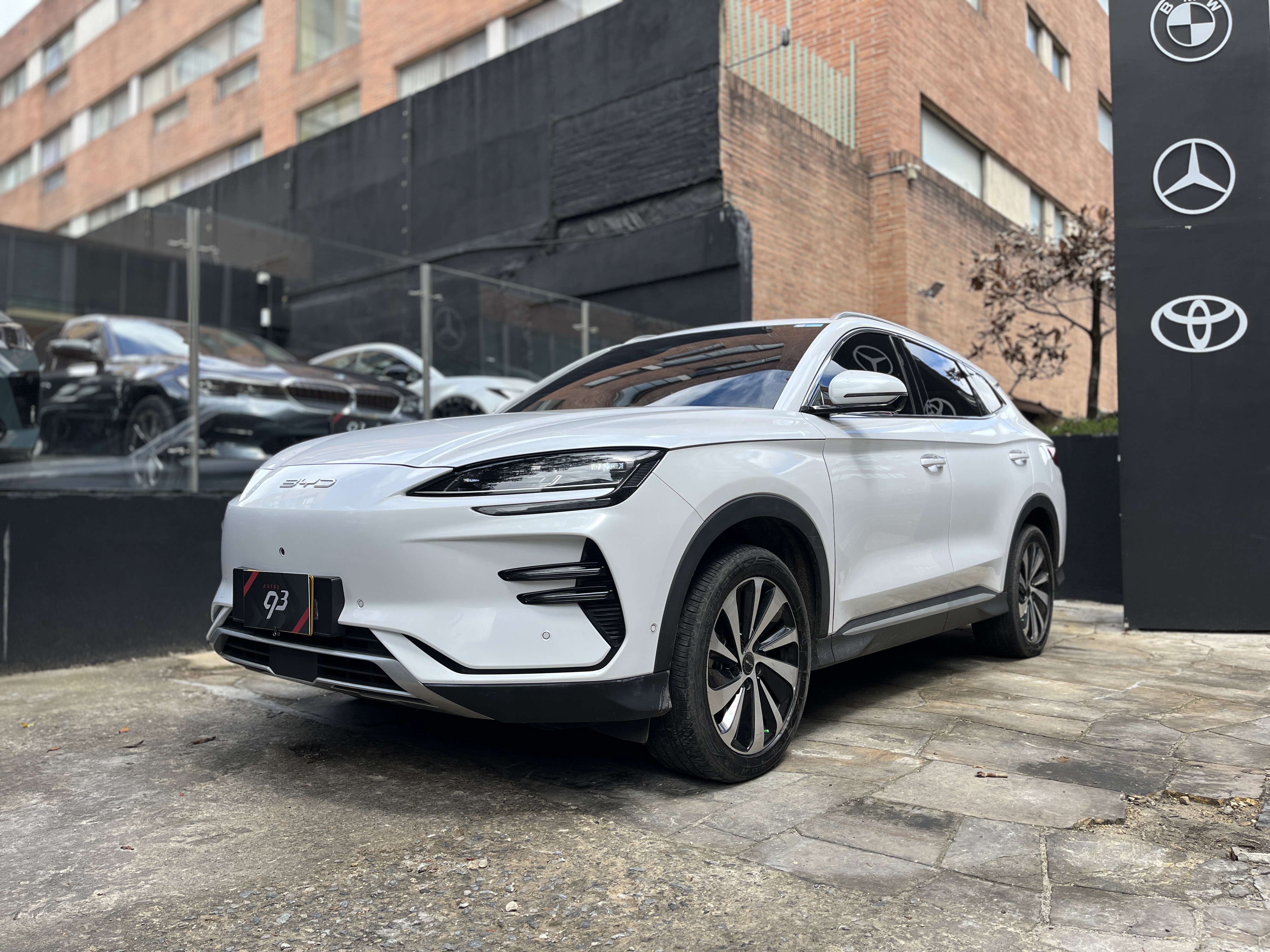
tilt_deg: +0.5
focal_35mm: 26
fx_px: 954
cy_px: 476
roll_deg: -0.2
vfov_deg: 53.1
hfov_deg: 67.3
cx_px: 635
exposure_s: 1/1163
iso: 50
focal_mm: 5.1
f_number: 1.6
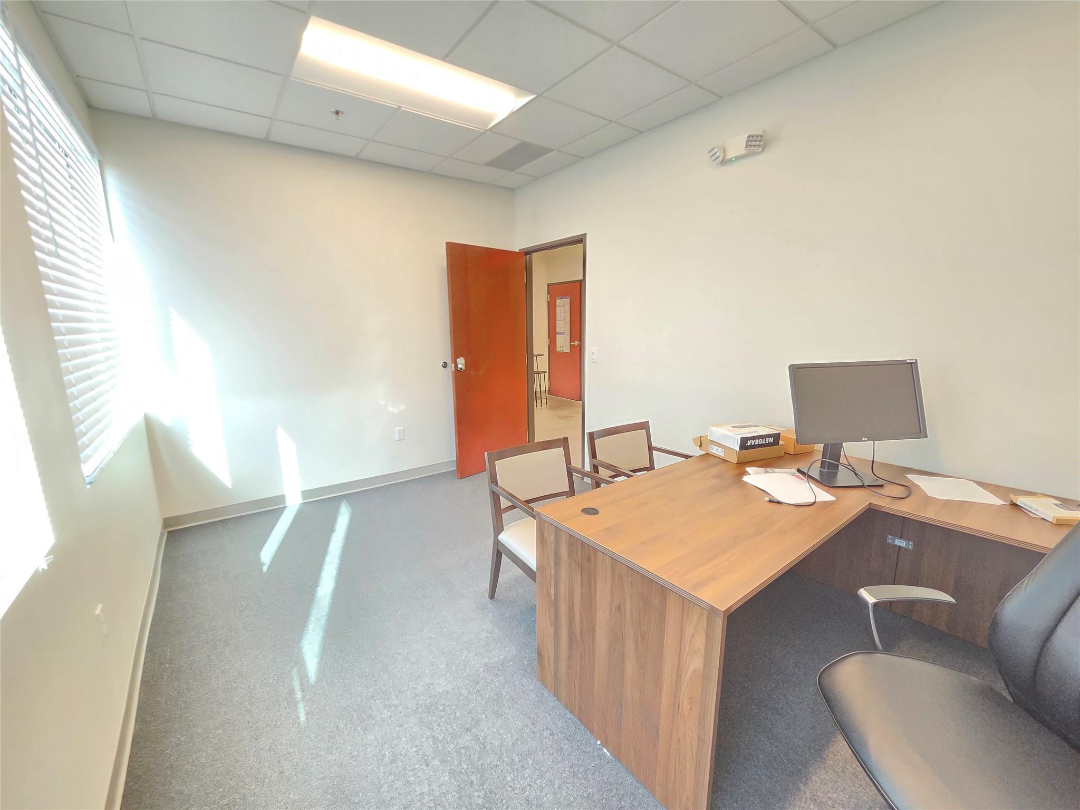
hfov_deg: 106.2
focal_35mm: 13
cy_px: 405
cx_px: 540
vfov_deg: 89.9
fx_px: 406
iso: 800
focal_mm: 2.2
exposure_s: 1/60
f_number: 2.2
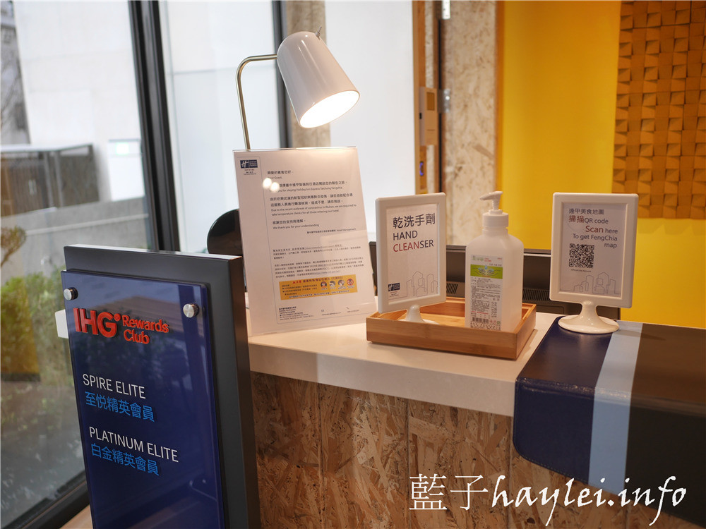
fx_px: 612
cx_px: 353
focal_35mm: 30
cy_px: 264
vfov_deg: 46.8
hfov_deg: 60.0
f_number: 1.8
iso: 200
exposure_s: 1/100
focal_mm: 15
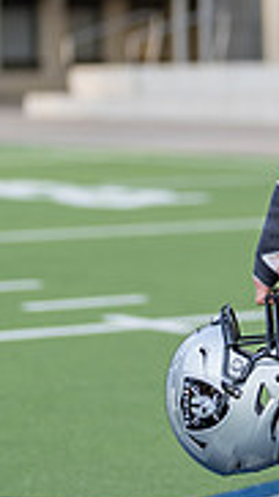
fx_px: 2611
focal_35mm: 198
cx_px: 438
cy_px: 219
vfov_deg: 10.9
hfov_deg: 6.0
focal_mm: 50
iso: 100
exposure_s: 1/1600
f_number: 1.2
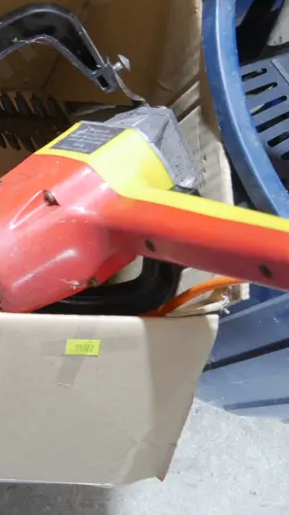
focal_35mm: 80
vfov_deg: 26.4
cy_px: 167
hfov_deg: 14.1
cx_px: -149
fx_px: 1090
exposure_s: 1/60
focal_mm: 19
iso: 1600
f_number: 4.1
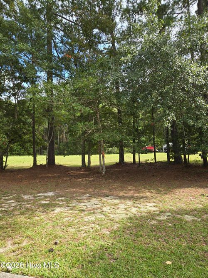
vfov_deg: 73.9
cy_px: 139
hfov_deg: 58.9
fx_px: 184
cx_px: 104
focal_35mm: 23
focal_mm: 5.4
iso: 25
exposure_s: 1/355
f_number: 1.8
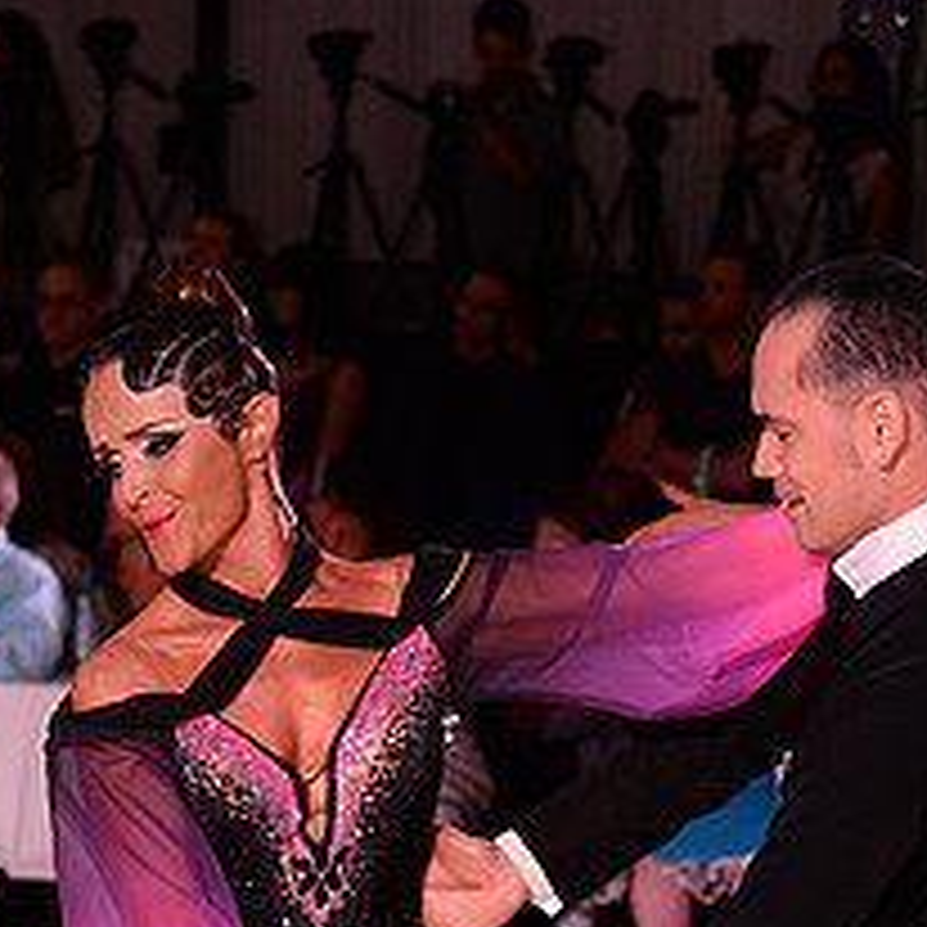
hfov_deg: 7.5
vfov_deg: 7.4
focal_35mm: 234
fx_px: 7090
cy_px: 1282
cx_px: 659
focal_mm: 98
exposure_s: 1/250
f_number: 5.6
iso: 2500
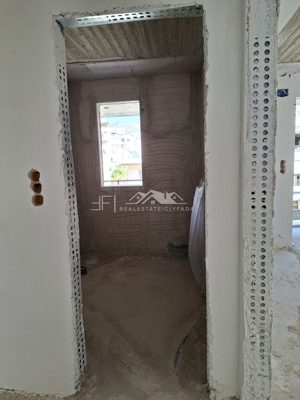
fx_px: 266
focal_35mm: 23
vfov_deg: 73.9
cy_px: 200
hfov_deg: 58.9
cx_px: 150
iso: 50
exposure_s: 1/120
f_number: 1.8
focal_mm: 5.54
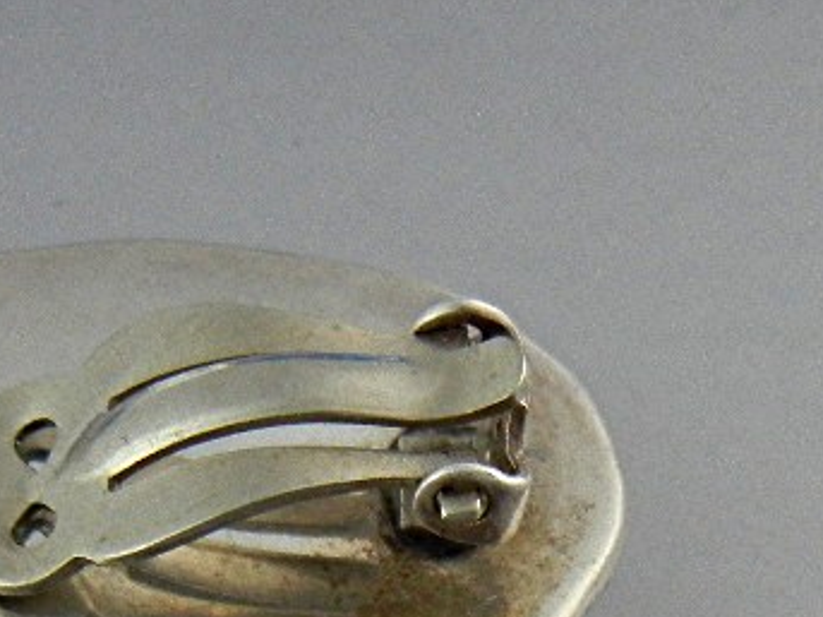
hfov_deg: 11.2
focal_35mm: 176
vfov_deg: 8.3
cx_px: 593
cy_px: 903
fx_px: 4183
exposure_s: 1/60
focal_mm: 10.6
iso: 391
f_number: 4
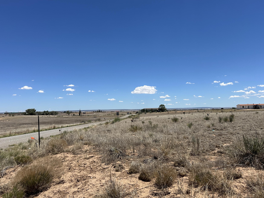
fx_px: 221
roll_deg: +1.0
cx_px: 143
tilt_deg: +1.6
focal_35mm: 29
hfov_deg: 61.6
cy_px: 107
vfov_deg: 48.2
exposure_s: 1/7042
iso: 80
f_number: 1.78
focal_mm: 6.86
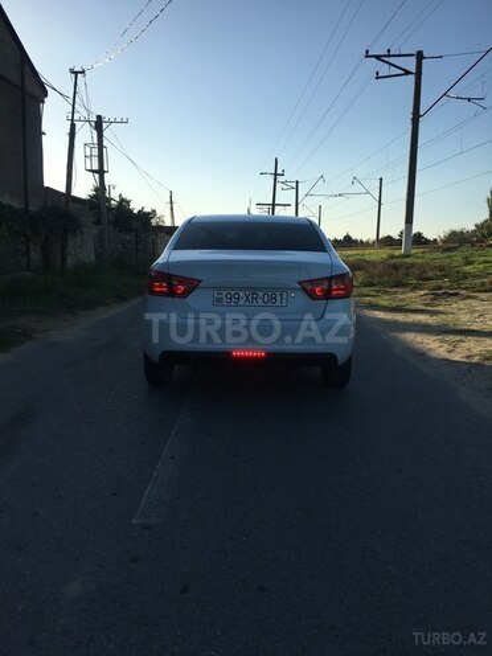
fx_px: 550
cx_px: 246
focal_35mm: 29
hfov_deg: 48.2
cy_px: 328
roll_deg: +0.1
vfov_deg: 61.7
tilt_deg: -6.5
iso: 25
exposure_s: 1/1709
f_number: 2.2
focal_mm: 4.15
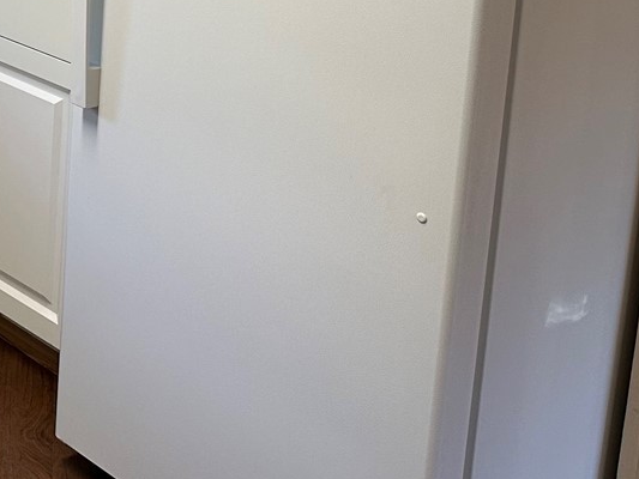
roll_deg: -1.2
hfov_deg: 22.6
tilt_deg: -9.8
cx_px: -296
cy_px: -159
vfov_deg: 18.8
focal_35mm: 72
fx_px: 1329
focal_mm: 6.86
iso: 125
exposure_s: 1/120
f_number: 1.78
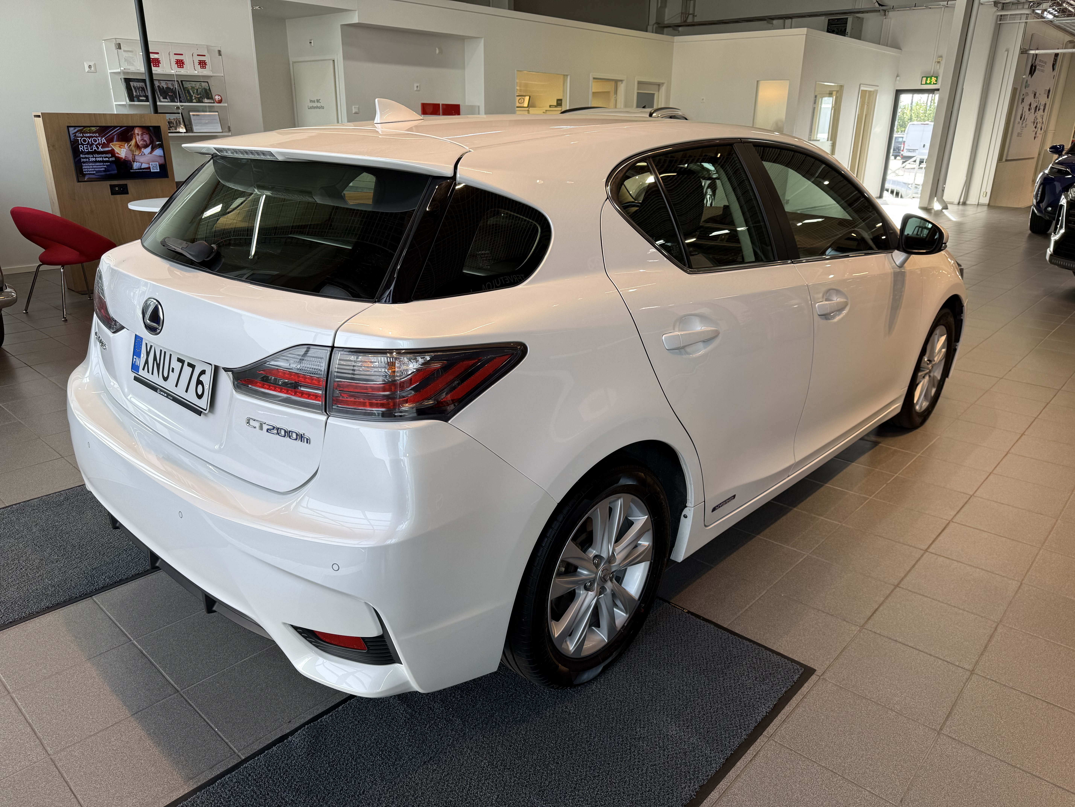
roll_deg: -1.2
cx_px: 538
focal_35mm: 24
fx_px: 745
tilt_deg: -19.4
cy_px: 404
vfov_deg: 56.8
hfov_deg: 71.6
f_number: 1.78
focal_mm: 6.76
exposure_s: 1/172
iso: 64
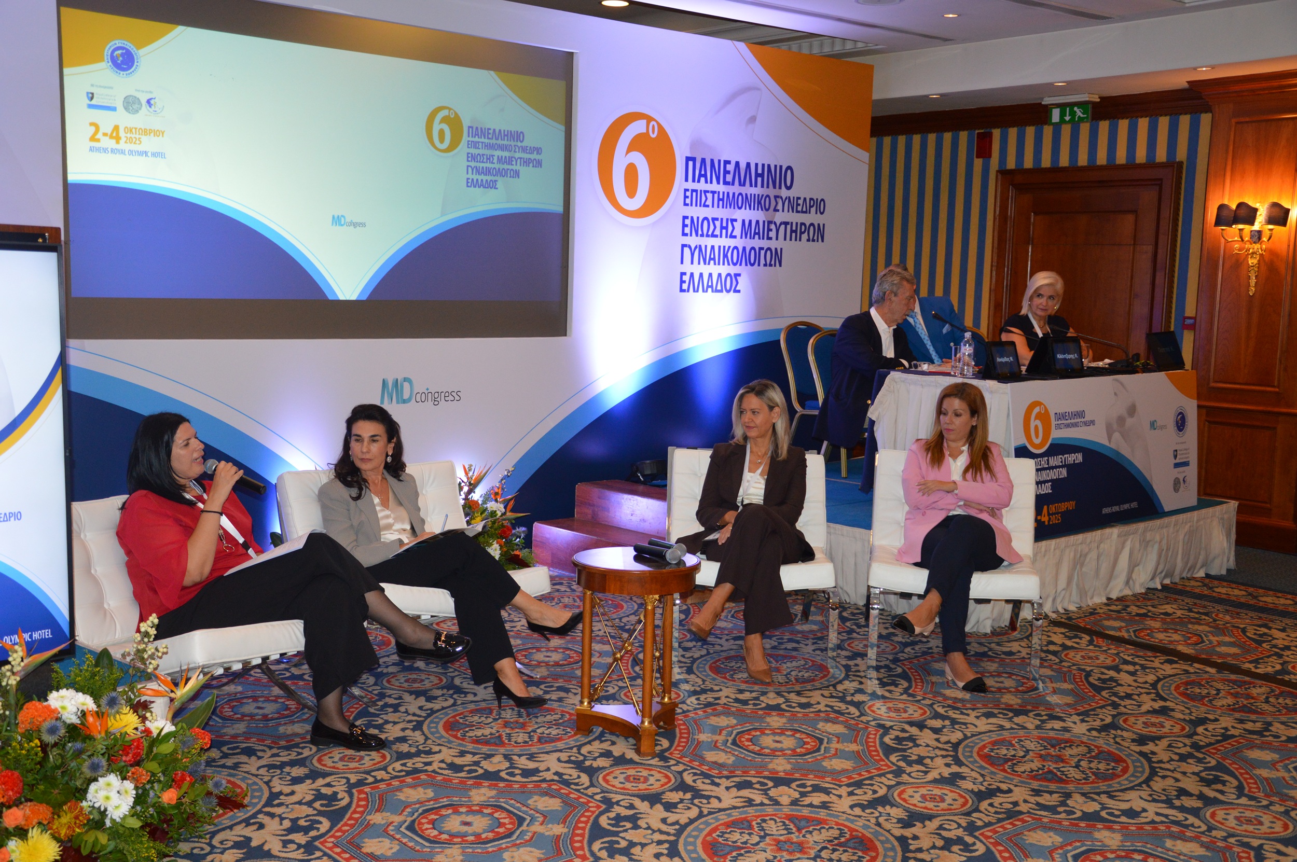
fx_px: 1404
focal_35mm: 39
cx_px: 648
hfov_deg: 49.6
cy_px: 431
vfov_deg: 34.1
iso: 800
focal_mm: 26
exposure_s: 1/60
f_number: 4
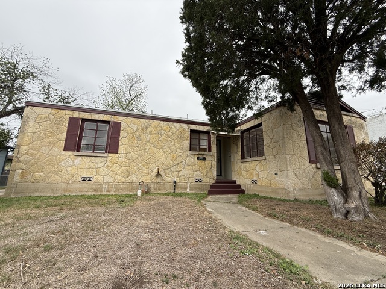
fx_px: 156
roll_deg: -1.3
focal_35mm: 14
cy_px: 144
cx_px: 193
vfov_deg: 85.7
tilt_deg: +10.4
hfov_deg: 102.1
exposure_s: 1/241
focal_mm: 2.22
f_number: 2.2
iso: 50
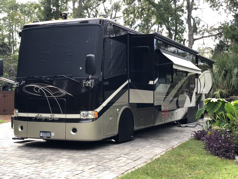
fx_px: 358
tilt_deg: +1.1
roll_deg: +0.8
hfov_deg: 36.8
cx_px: 119
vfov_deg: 28.0
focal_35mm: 52
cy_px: 90
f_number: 2.4
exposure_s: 1/120
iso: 16
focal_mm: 6
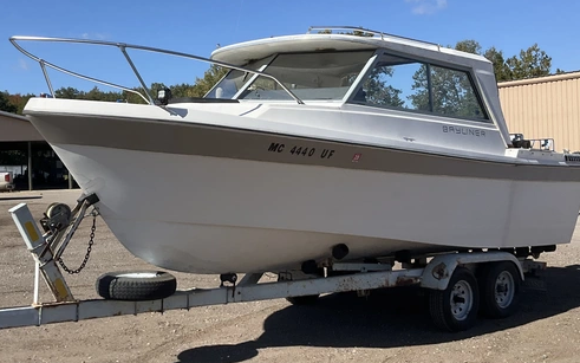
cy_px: 165
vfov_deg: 27.4
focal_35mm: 47
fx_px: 743
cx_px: 248
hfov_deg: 42.5
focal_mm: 3
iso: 25
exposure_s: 1/1984
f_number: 1.8
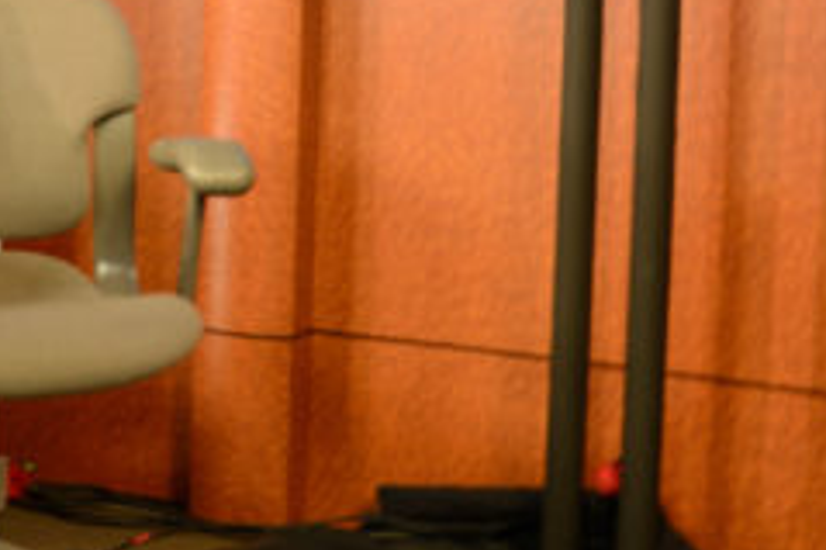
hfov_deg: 16.5
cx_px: -681
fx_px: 2362
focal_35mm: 103
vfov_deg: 13.2
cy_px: 109
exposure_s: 1/5
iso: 100
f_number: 2.8
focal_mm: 24
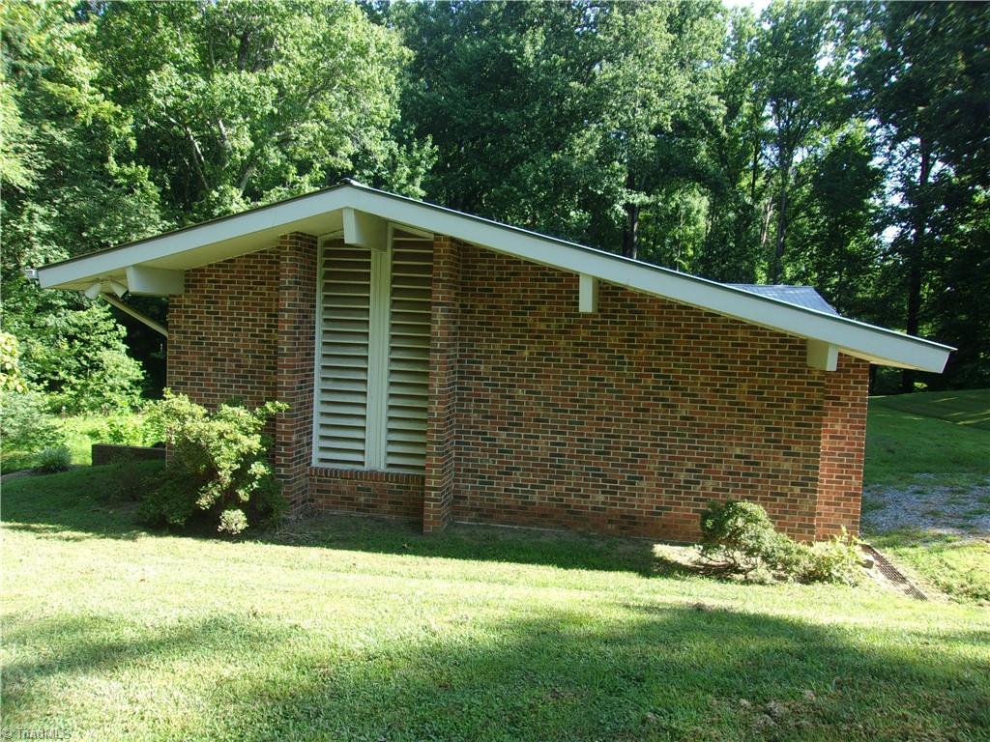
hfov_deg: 65.3
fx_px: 772
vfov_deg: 51.4
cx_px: 495
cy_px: 371
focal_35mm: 27
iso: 80
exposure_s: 1/200
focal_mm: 4.9
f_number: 3
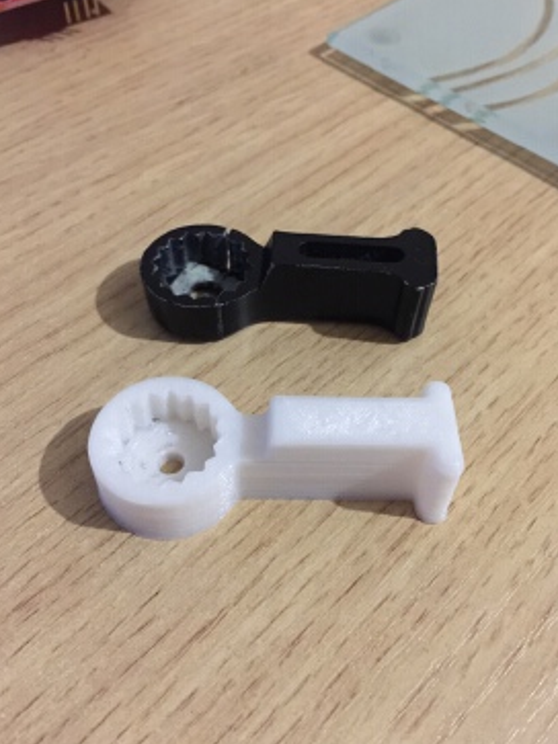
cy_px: 377
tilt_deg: -51.5
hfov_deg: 44.1
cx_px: 295
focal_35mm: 32
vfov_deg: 56.8
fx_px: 688
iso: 200
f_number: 2.2
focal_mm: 4.15
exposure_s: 1/8
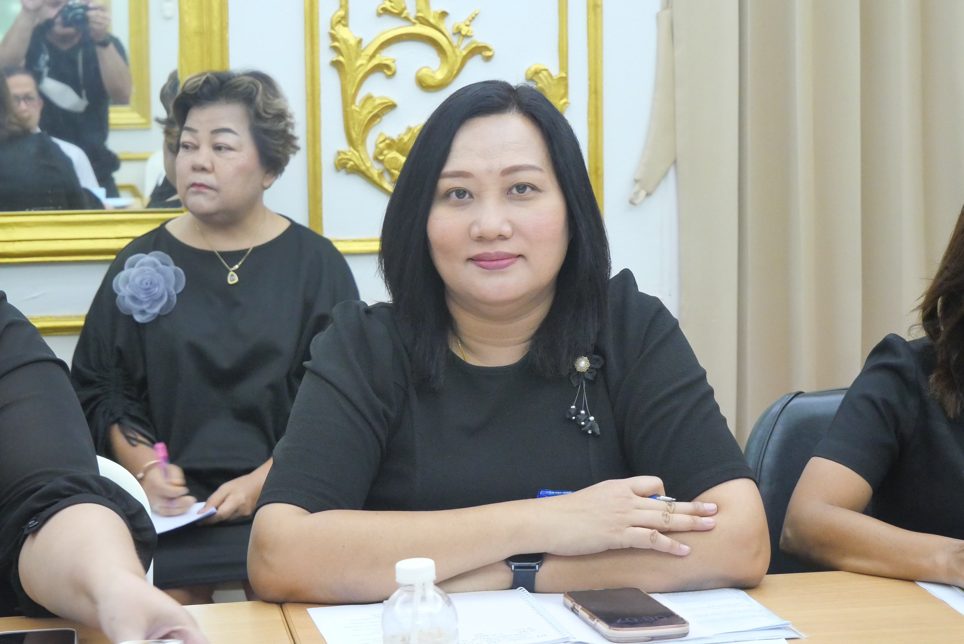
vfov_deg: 16.5
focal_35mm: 83
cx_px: 482
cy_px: 322
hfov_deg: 24.5
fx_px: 2224
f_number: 5.5
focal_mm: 40
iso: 3200
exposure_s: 1/30
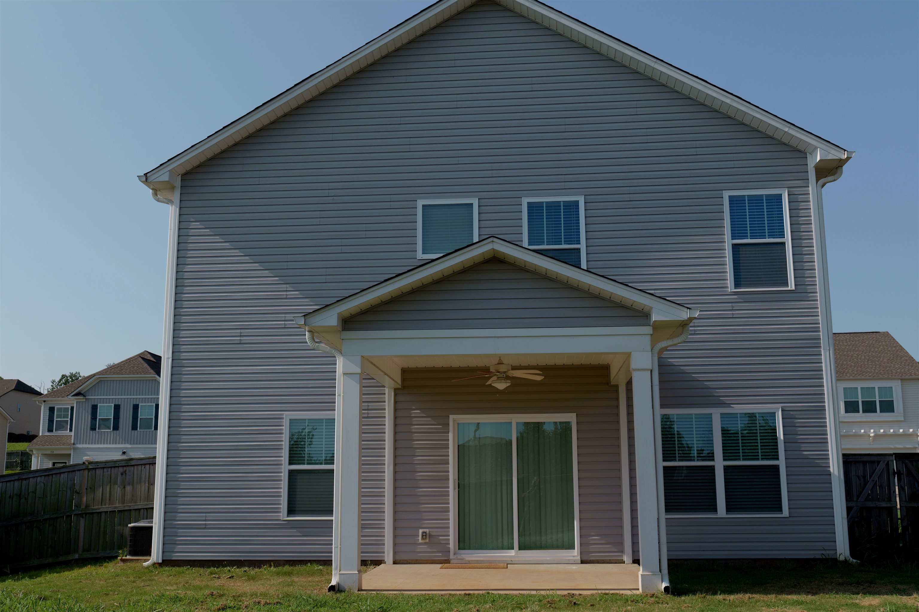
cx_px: 460
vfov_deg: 35.1
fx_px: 970
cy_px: 306
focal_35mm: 38
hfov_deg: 50.7
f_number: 8
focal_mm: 38
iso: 640
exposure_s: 1/1667
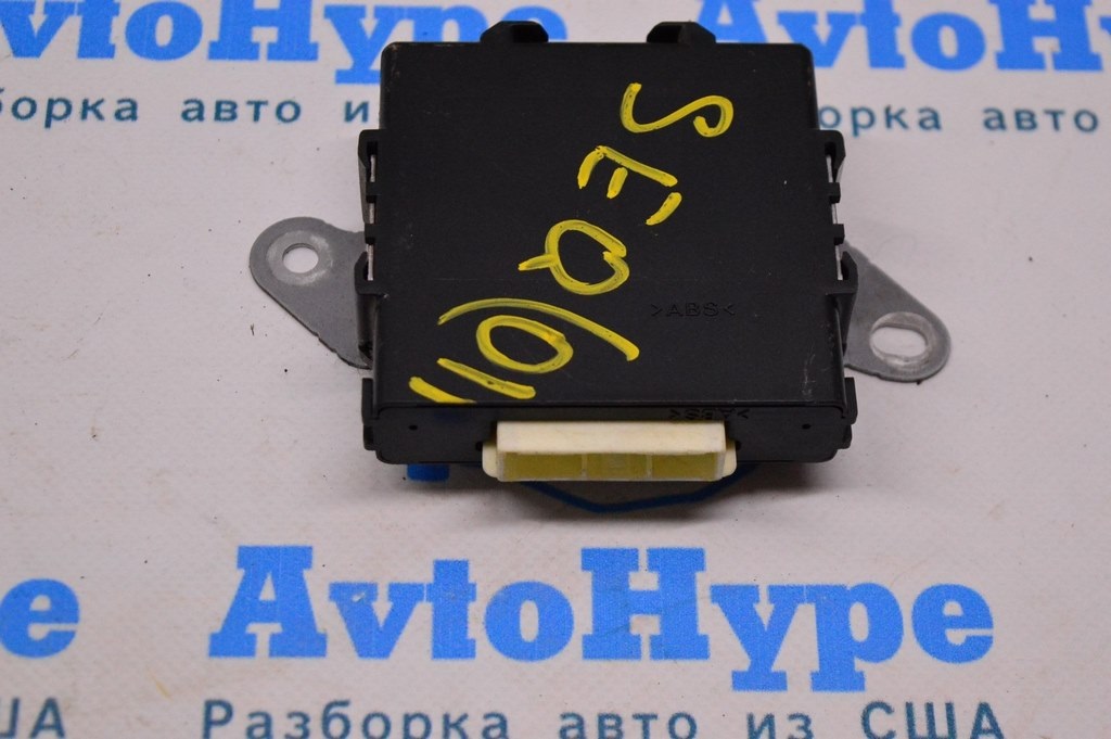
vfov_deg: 16.5
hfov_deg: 24.6
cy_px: 370
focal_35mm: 82
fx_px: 2544
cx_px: 556
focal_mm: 55
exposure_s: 1/400
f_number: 5.6
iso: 3200
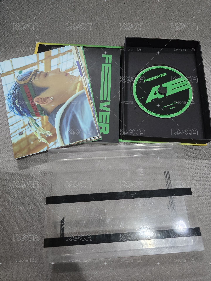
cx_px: 106
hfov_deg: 58.9
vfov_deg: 73.9
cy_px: 140
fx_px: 187
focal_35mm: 23
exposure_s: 1/120
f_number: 1.7
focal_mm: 6.3
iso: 640
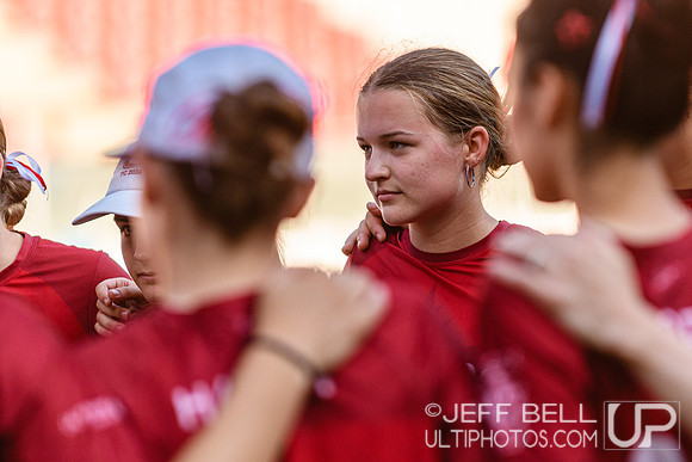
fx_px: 7286
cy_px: 181
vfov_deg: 3.6
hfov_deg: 5.4
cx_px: 437
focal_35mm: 379
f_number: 3.2
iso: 100
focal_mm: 200
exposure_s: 1/1250
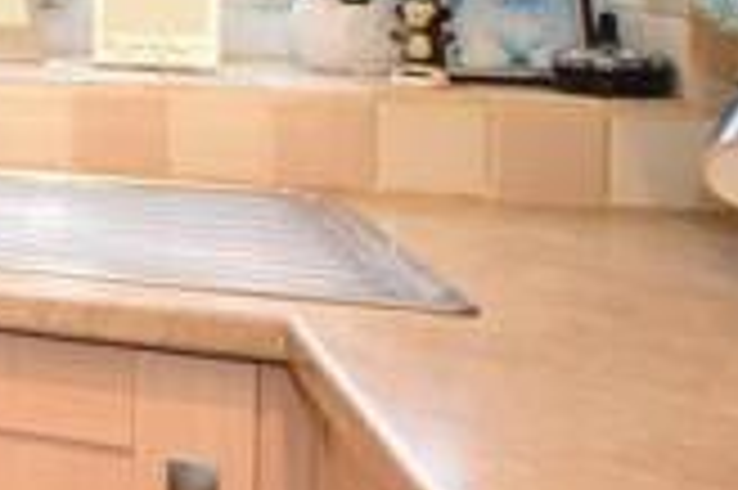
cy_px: -83
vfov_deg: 21.2
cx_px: -684
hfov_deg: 20.1
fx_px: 1229
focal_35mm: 60
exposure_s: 1/25
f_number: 5
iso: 200
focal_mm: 10
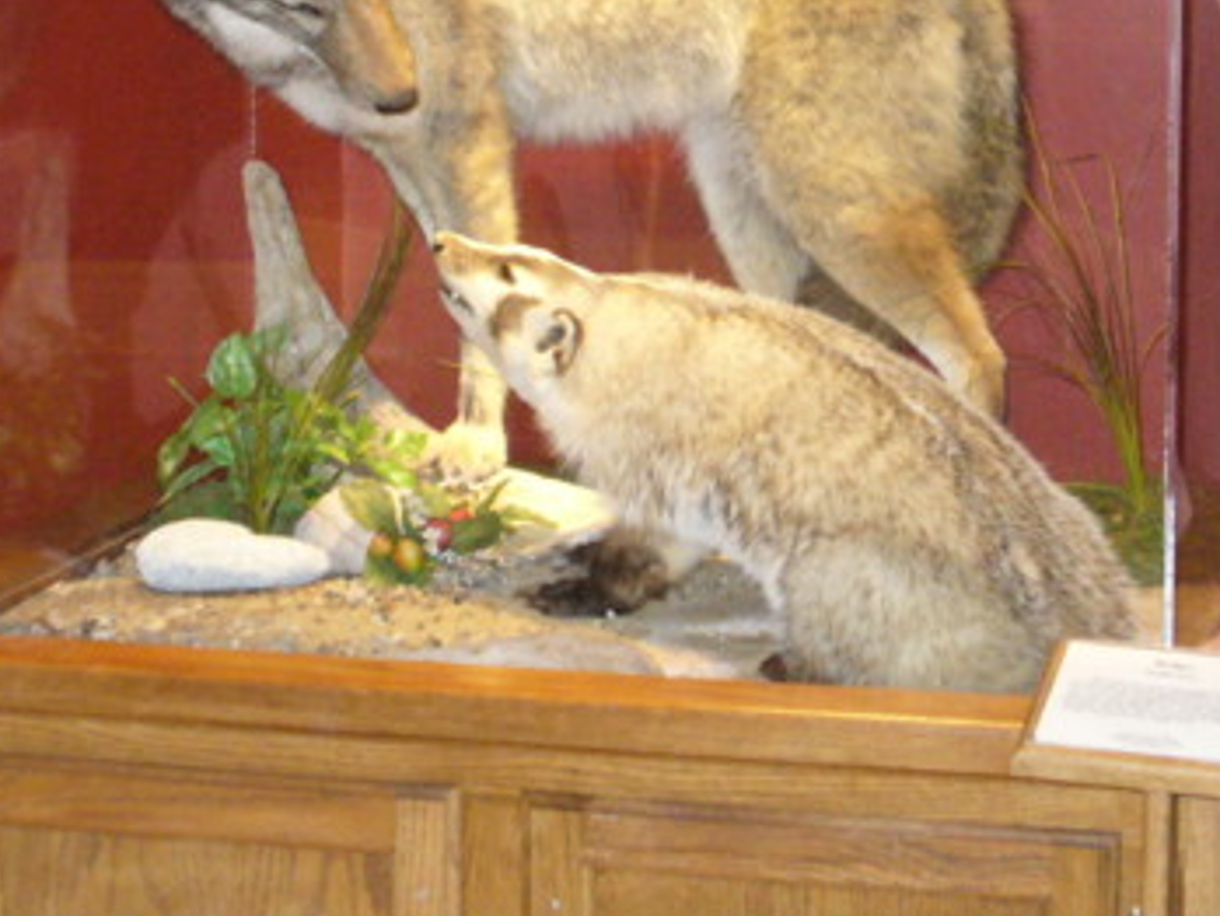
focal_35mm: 110
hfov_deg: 17.8
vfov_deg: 13.4
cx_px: 787
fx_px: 3878
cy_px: 182
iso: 400
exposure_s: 1/60
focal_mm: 9.9
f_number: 3.1
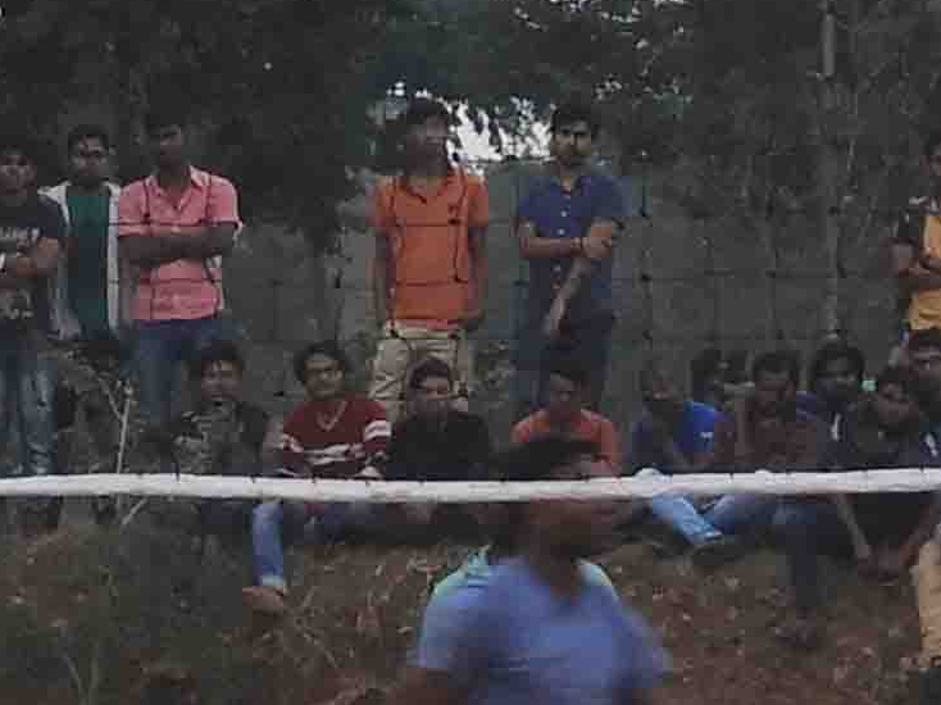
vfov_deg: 4.6
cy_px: -265
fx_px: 8642
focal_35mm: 318
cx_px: -4
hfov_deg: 6.2
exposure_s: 1/30
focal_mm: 8.1
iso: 280
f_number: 4
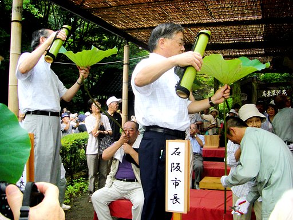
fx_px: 322
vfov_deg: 37.7
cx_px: 146
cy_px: 110
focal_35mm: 38
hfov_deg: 49.0
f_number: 3.4
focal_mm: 6.3
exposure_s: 1/60
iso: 100
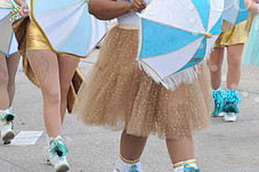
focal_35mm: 204
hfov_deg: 10.0
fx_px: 1467
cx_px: 297
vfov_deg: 6.7
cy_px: 0
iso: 250
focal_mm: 80
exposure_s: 1/80
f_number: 9
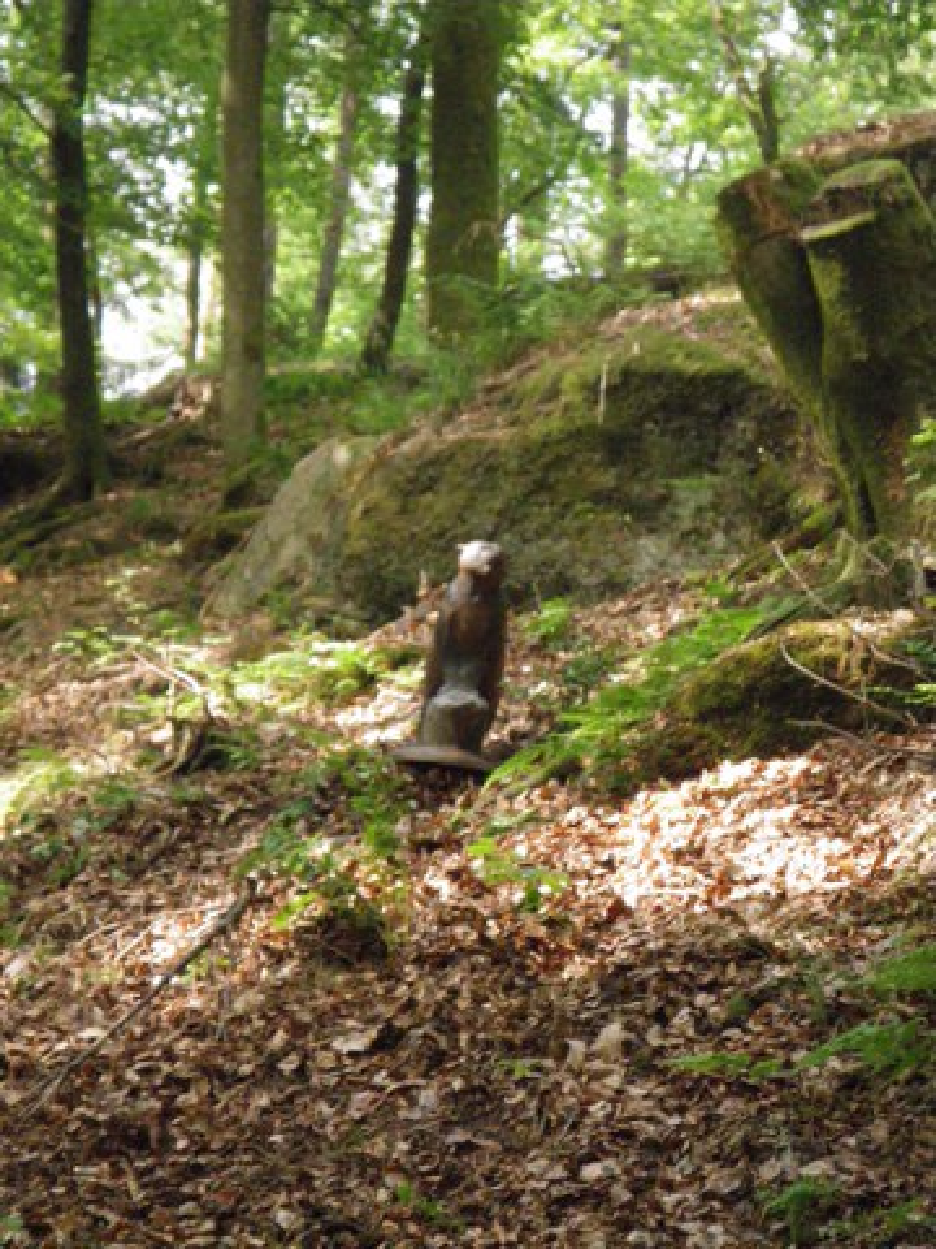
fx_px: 4146
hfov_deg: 12.9
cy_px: 624
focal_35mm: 115
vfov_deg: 17.1
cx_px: 468
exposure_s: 1/160
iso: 800
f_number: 5.2
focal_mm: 20.6
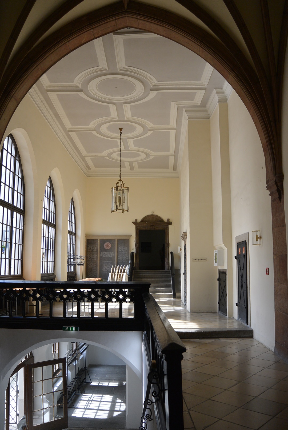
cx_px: 144
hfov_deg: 45.1
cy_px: 215
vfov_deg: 63.6
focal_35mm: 29
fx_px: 347
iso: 125
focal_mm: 11
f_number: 4
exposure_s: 1/125
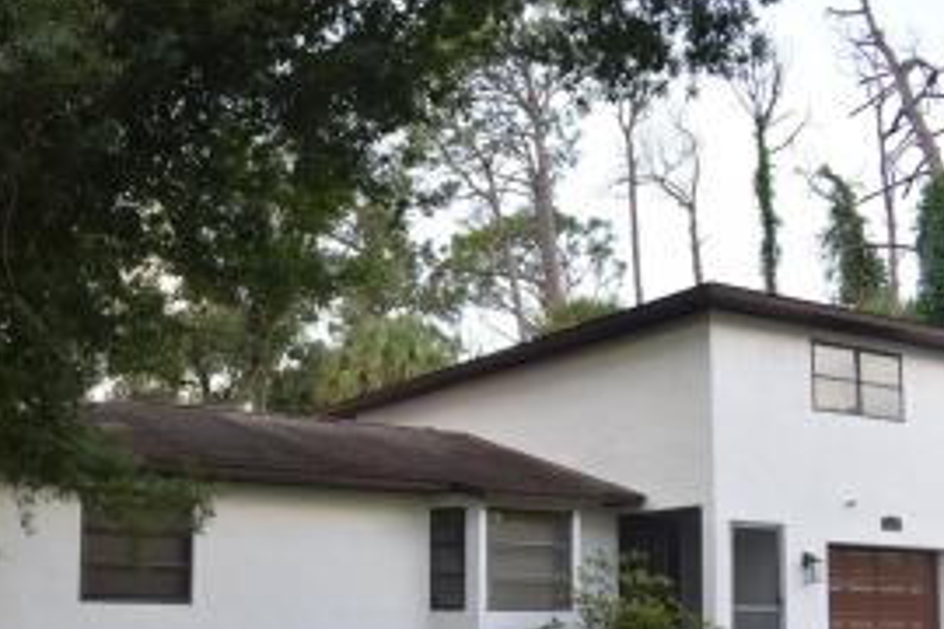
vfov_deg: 29.2
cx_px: 248
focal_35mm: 45
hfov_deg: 42.4
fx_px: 1180
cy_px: 503
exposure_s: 1/200
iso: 400
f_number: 7.1
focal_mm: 18
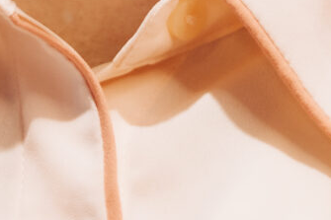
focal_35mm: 382
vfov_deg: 3.5
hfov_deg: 5.4
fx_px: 3510
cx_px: 266
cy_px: -428
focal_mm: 50
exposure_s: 1/500
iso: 125
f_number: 2
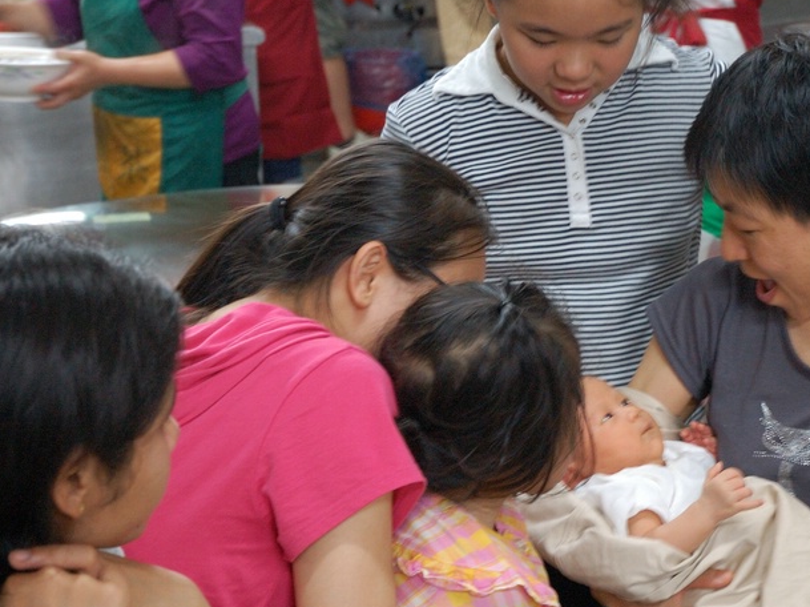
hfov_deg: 20.0
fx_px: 2268
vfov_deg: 15.2
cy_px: 377
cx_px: 670
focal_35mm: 97
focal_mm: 40
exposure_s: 1/15
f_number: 4.5
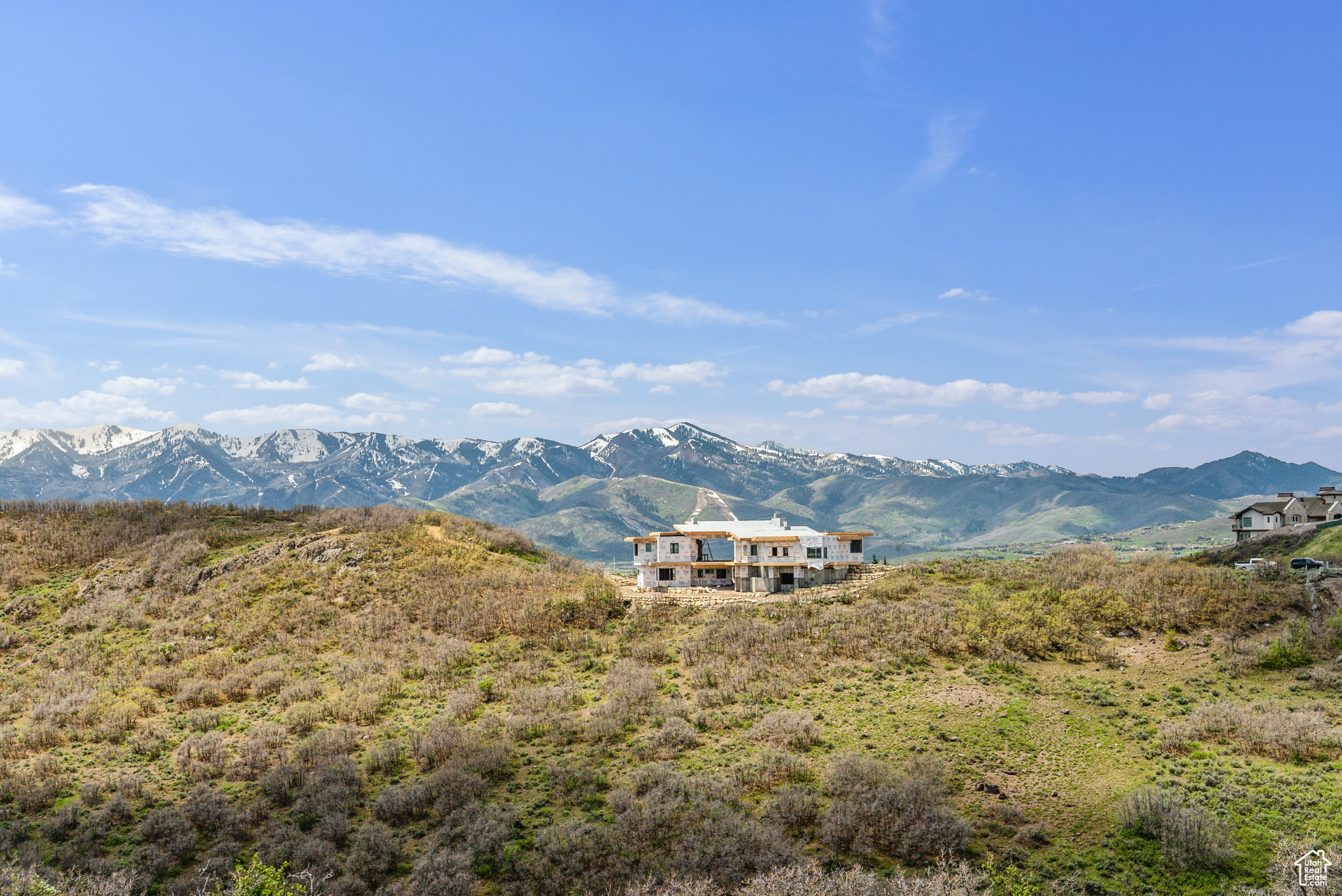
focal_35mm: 52
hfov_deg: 38.2
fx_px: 1939
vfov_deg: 26.0
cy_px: 448
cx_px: 671
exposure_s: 1/400
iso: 640
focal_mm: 52
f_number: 8
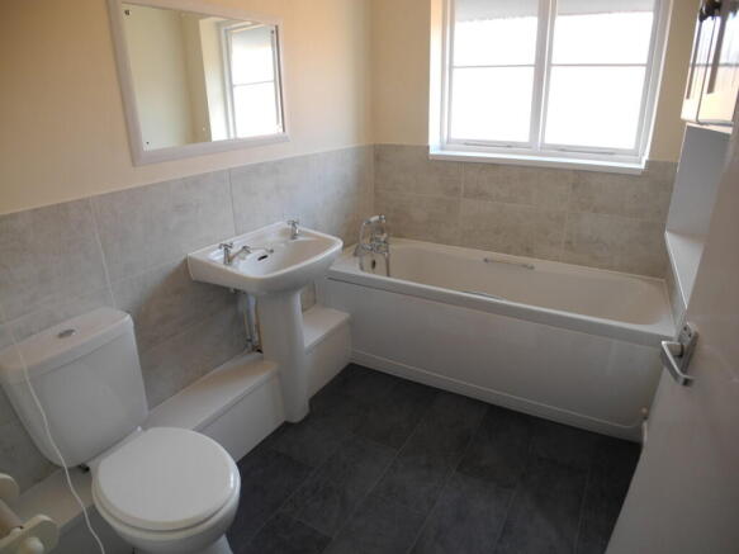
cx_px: 370
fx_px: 598
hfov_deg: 63.5
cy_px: 277
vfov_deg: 49.7
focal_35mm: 28
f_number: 2.8
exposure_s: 1/33.3
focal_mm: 6
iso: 100
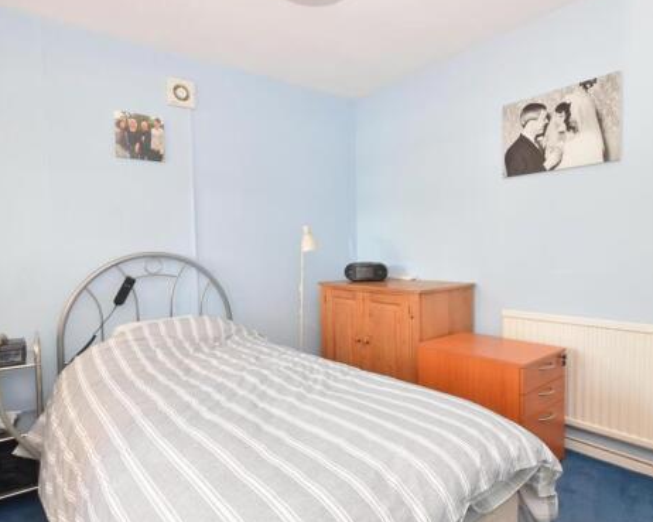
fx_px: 386
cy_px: 271
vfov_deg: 68.0
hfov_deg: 80.3
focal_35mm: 20
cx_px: 346
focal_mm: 10
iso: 500
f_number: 10
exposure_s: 1/2.5
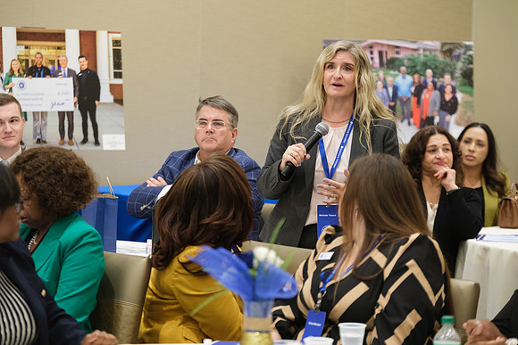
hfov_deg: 14.4
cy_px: 172
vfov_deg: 9.7
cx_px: 259
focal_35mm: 142
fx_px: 2044
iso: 3200
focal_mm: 94.5
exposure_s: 1/160
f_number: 2.8
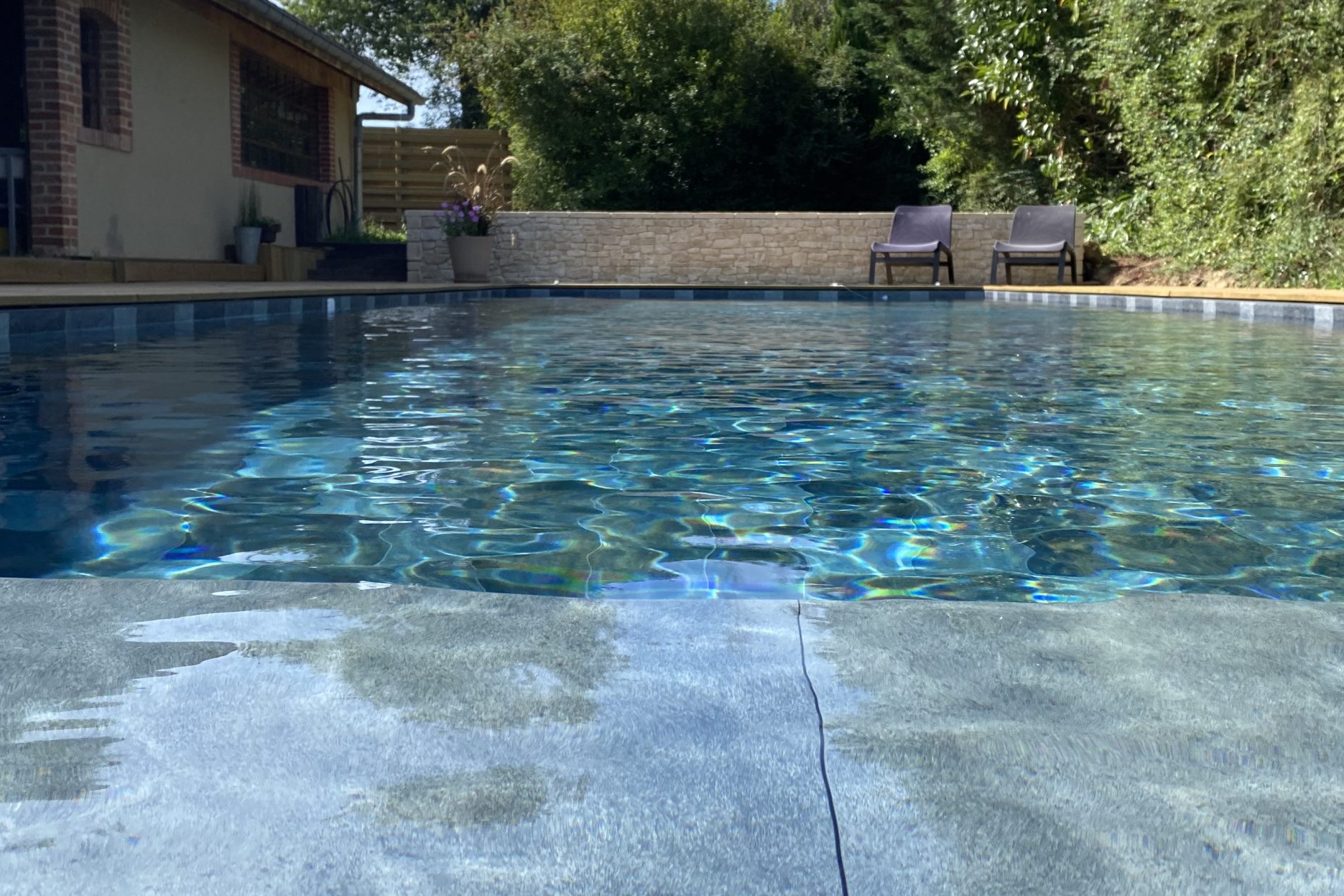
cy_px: 420
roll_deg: +0.3
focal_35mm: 37
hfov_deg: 51.9
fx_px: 1381
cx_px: 681
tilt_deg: -4.3
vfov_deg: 35.9
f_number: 1.8
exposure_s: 1/1898
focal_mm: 4.25
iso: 32
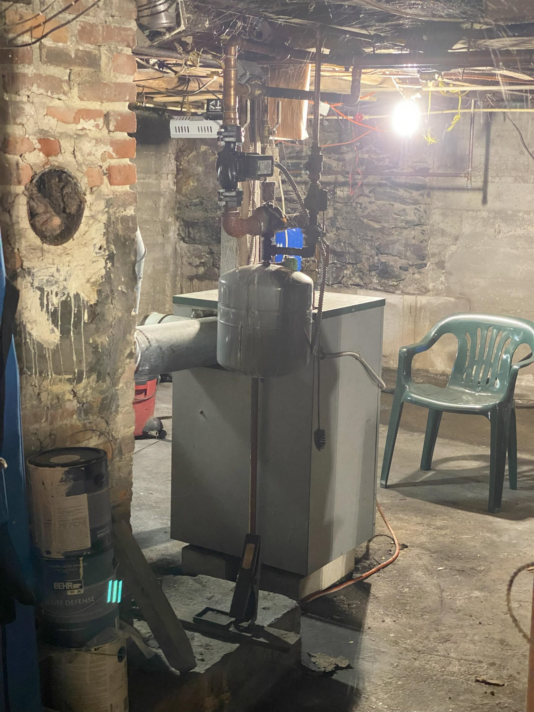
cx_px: 267
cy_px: 356
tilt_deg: -10.9
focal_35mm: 52
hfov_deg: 28.0
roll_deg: -0.7
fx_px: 1070
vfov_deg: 36.8
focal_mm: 6
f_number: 2
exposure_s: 1/30
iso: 800
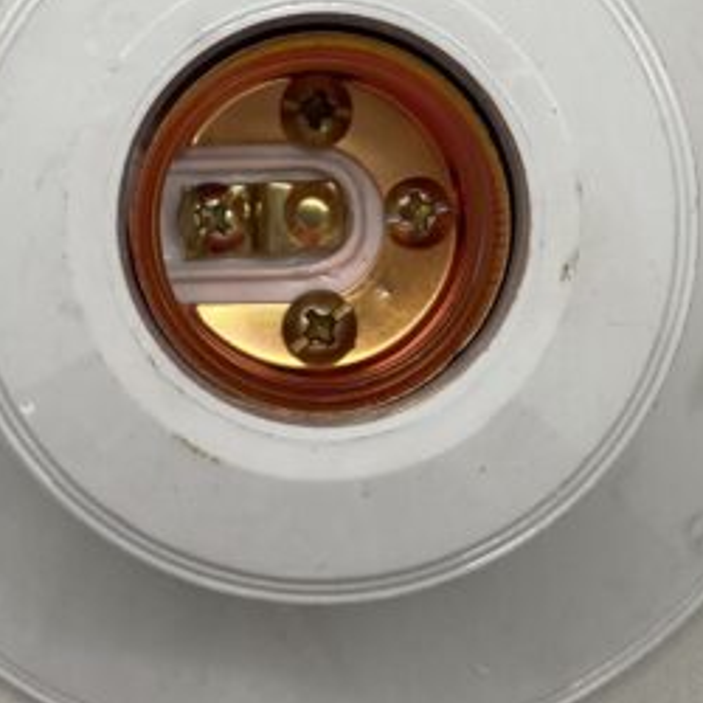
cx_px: 332
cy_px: 79
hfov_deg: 18.5
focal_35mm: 94
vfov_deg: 18.2
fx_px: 2160
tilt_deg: -84.7
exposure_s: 1/321
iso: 32
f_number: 1.8
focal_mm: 4.25
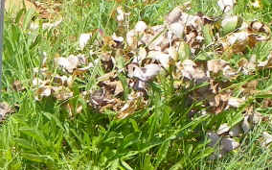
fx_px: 2422
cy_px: 307
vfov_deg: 4.0
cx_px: -291
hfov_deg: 6.2
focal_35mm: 327
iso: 64
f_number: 4.5
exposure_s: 1/200
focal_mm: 13
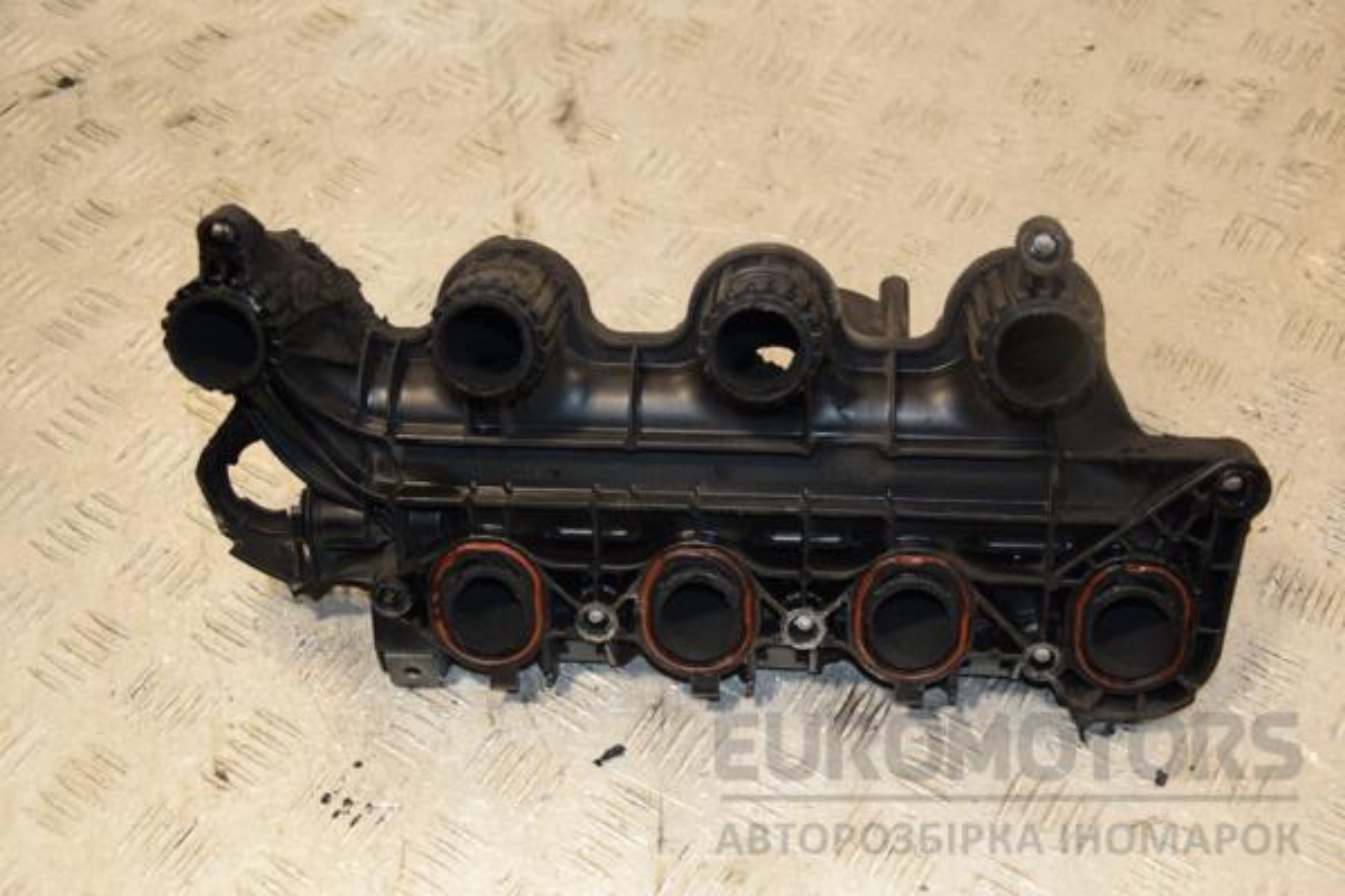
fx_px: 1793
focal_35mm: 48
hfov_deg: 41.1
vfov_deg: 28.1
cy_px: 448
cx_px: 672
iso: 800
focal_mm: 32
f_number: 5
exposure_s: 1/160
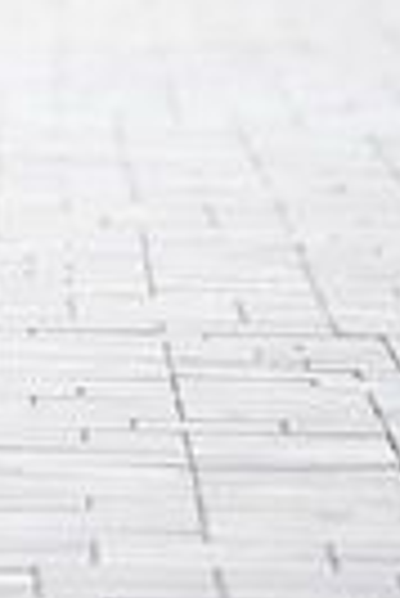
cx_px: -375
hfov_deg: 1.7
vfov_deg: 2.5
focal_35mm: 827
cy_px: -328
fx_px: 13747
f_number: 2.8
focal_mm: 200
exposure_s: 1/2500
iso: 640
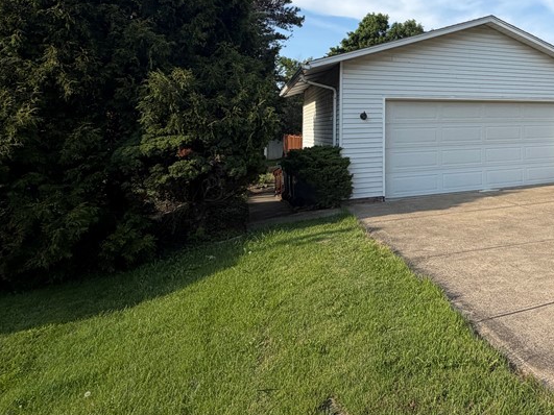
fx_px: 432
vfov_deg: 48.7
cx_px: 482
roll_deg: +1.5
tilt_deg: +2.9
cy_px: 90
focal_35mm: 27
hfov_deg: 57.6
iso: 25
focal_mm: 2.22
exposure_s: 1/770
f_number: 2.2
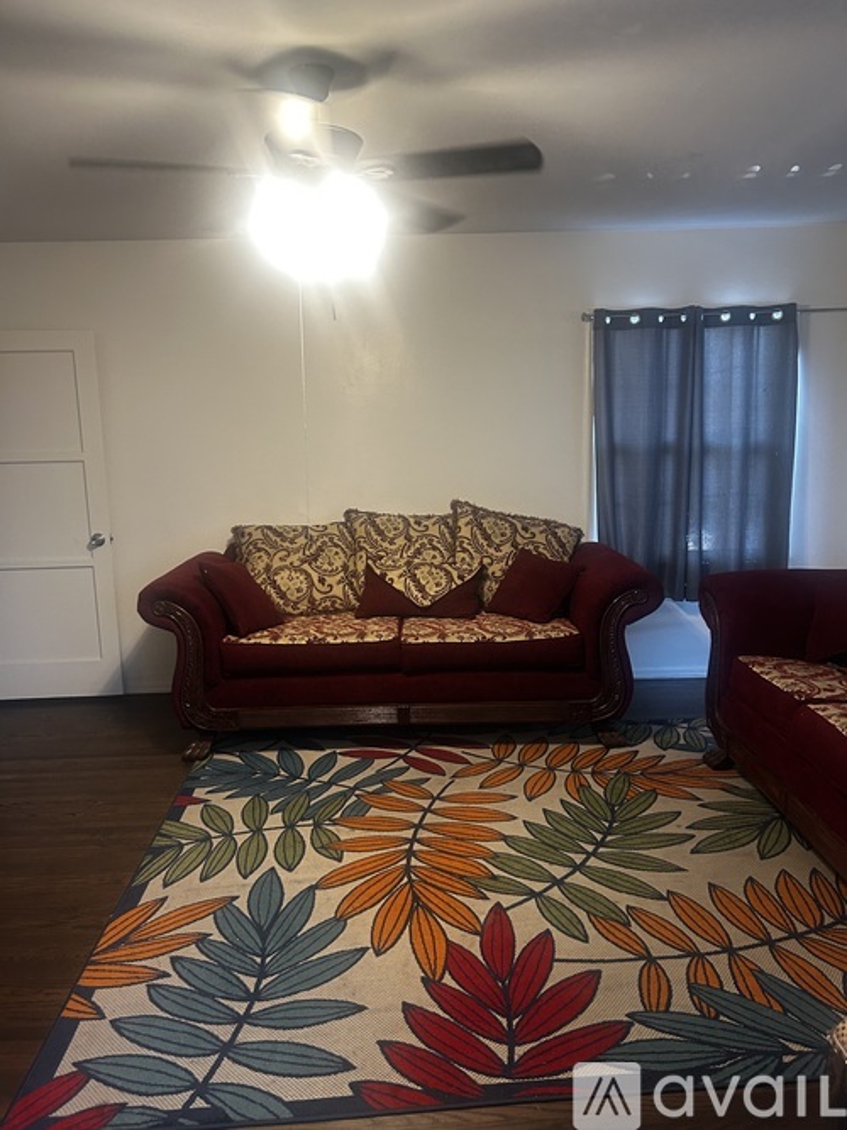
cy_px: 565
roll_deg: +1.2
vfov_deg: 67.3
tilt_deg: -9.3
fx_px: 849
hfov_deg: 53.0
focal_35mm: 26
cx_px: 424
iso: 160
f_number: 1.5
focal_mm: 5.7
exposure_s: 1/60
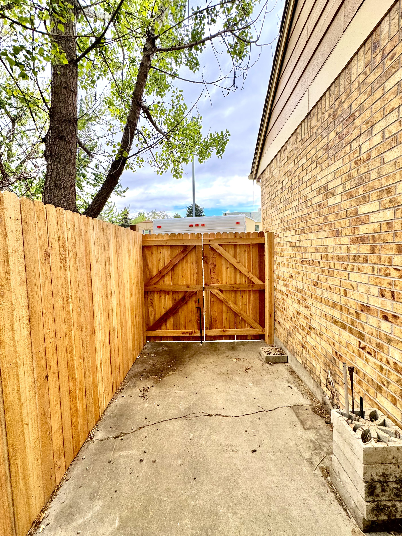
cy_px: 267
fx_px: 232
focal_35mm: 15
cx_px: 201
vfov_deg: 98.2
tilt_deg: -3.9
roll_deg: +1.1
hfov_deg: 81.7
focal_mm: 2.22
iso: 40
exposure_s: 1/329
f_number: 2.2
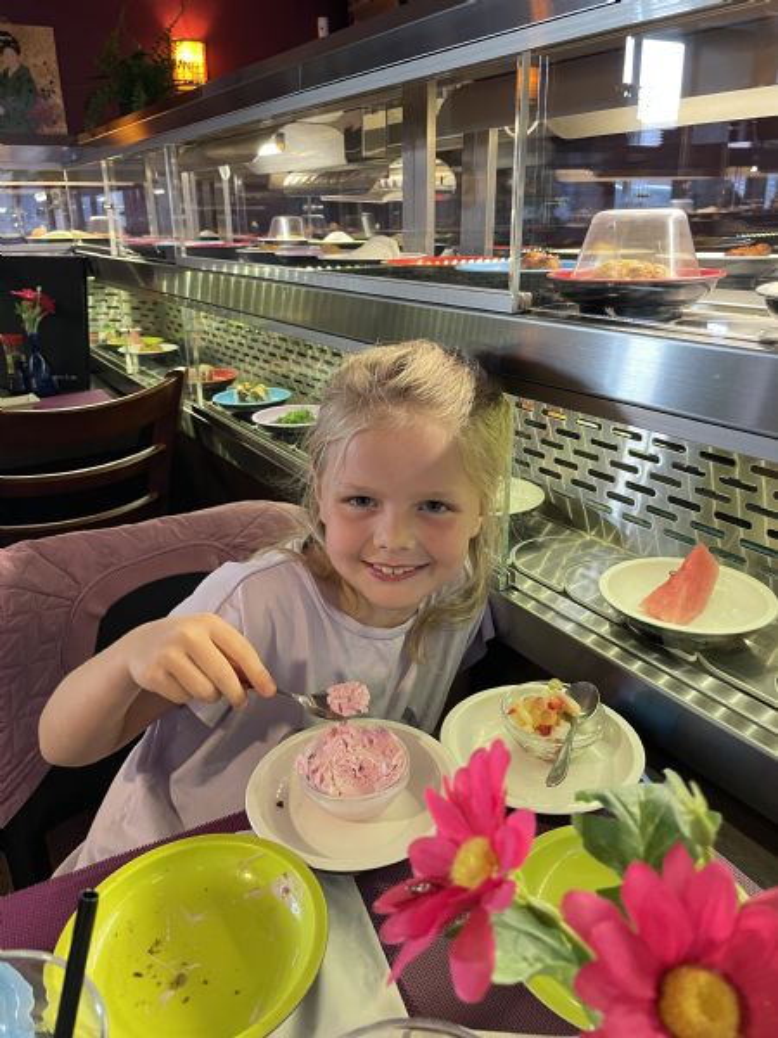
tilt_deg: -19.6
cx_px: 389
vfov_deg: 67.3
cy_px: 519
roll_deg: +0.9
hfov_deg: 53.1
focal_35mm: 26
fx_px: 779
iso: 400
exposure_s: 1/50
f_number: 1.6
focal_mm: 4.2
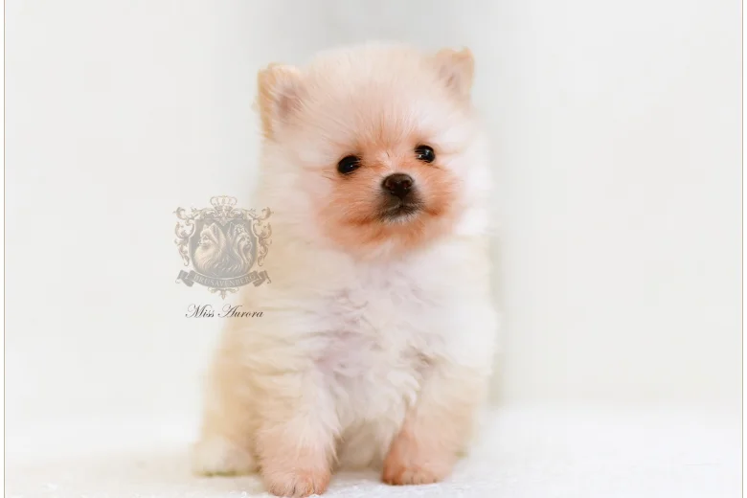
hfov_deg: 23.9
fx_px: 1764
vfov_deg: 16.1
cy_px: 249
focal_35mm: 85
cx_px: 374
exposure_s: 1/250
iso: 250
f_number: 2
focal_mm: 85
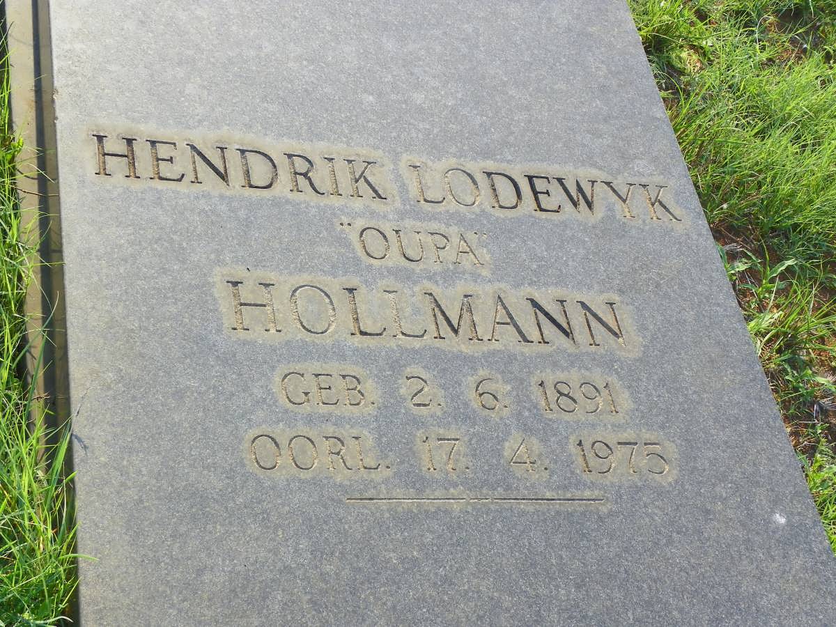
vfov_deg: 25.2
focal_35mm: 58
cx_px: 418
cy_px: 314
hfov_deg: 33.2
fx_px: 1401
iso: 64
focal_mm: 10.3
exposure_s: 1/125
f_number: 4
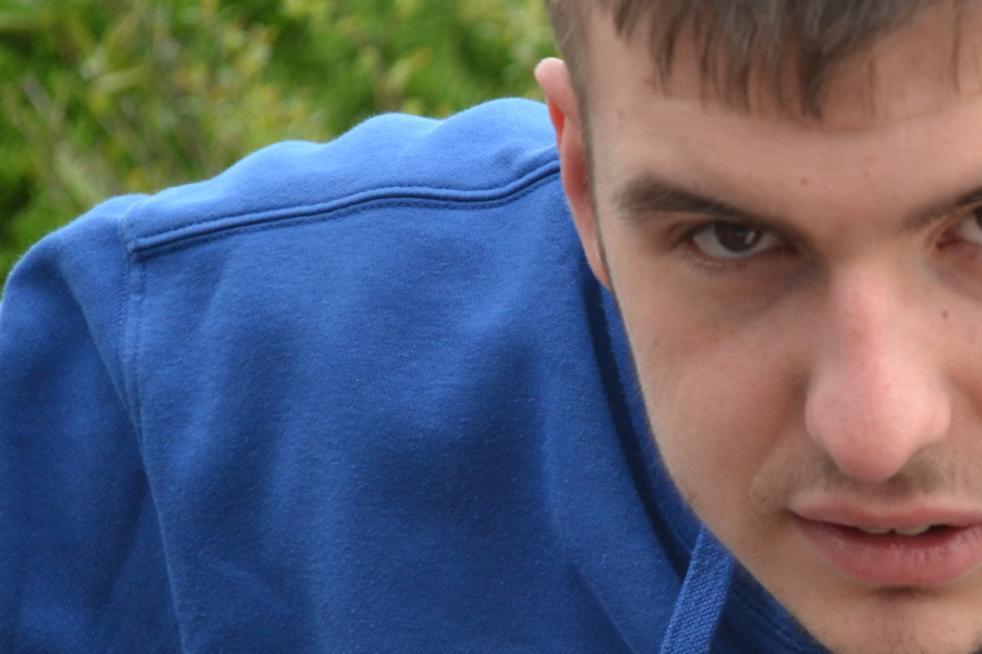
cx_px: 962
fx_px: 4994
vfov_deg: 7.5
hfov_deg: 11.1
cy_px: 485
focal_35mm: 183
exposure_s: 1/500
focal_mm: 55
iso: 800
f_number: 5.6
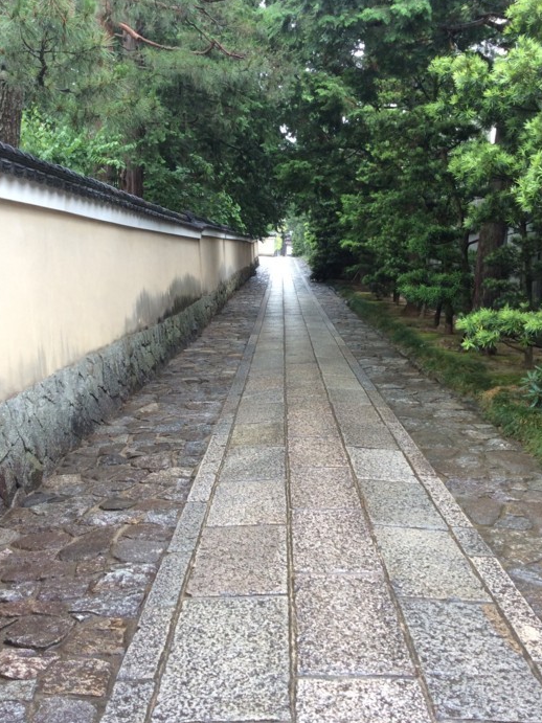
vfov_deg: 50.1
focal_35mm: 37
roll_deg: -0.1
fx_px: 773
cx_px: 289
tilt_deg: -5.8
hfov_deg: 38.6
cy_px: 357
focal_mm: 3.3
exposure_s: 1/60
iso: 40
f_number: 2.4
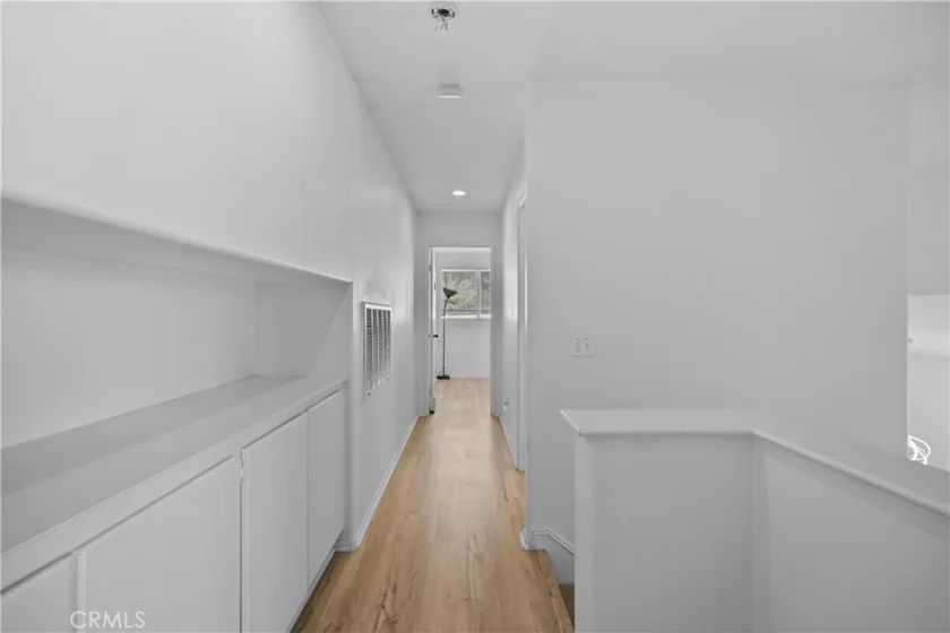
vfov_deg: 73.7
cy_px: 316
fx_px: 422
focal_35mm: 16
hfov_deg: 96.7
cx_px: 475
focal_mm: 16
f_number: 4
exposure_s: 1/15
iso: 320
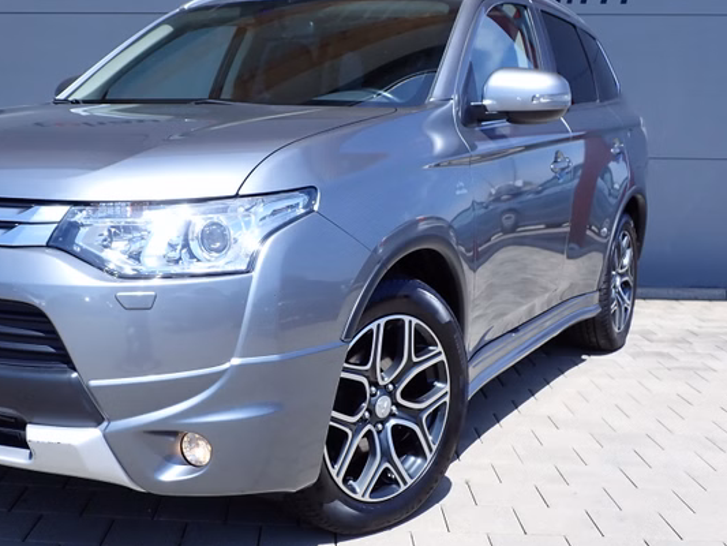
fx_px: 1008
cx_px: 231
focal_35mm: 48
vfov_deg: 30.3
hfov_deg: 39.1
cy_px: 253
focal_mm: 5.79
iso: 100
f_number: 3.2
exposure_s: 1/640
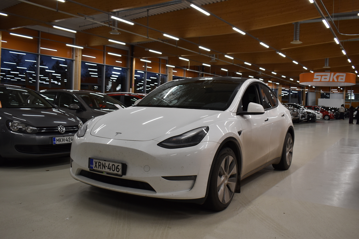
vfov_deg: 40.0
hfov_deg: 57.2
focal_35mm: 33
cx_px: 180
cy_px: 120
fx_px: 329
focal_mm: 22
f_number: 4.8
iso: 400
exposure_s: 1/90
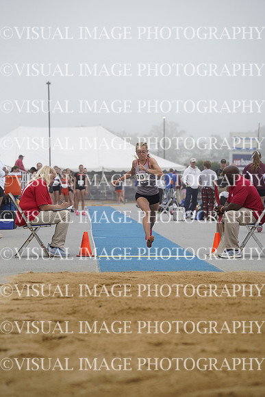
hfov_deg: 13.0
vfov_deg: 19.5
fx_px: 1159
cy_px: 198
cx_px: 132
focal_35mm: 105
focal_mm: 105
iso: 800
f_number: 3.5
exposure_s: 1/3200
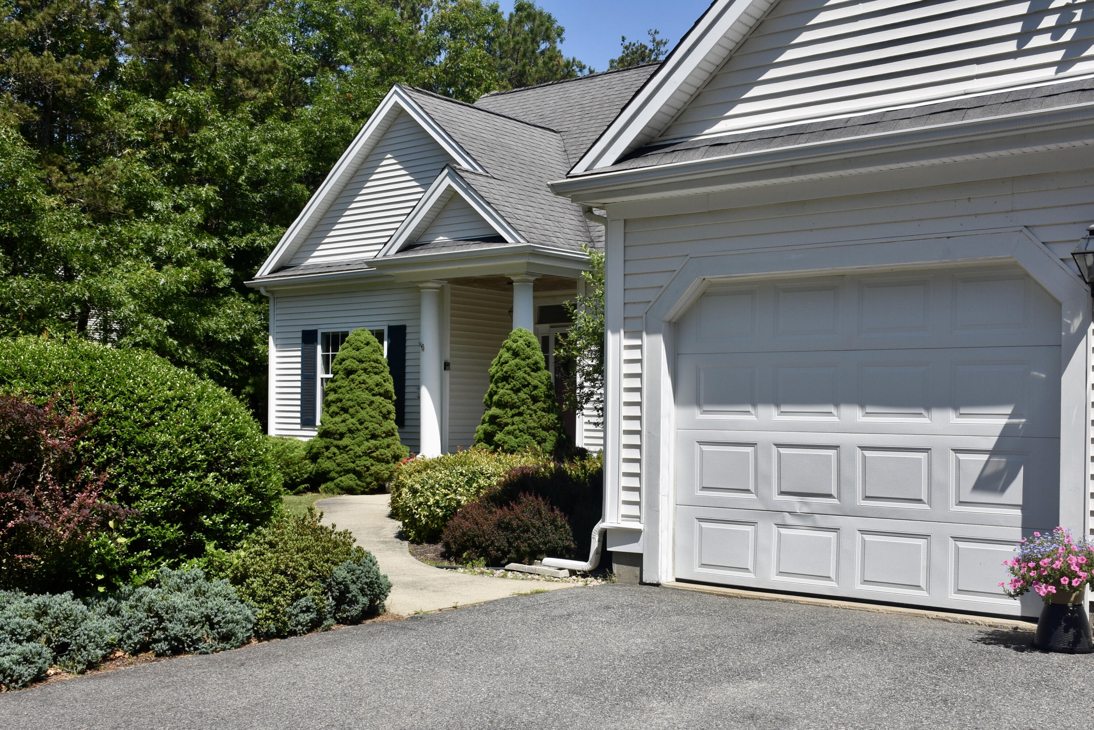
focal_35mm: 34
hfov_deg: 55.1
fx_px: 1048
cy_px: 365
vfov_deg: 38.4
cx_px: 547
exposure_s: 1/500
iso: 200
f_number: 8
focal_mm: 23
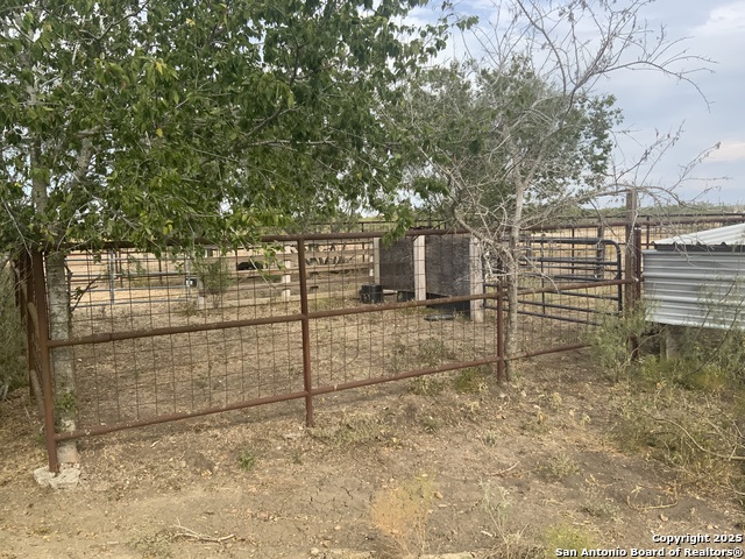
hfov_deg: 61.7
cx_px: 372
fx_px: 624
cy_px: 280
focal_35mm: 29
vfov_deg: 48.2
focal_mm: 3
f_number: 1.8
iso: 16
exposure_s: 1/728
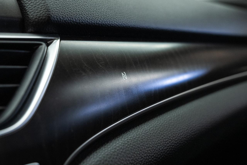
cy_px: 68
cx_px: 123
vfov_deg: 32.6
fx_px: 281
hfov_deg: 47.5
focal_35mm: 41
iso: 2500
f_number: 5
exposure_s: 1/100
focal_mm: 35
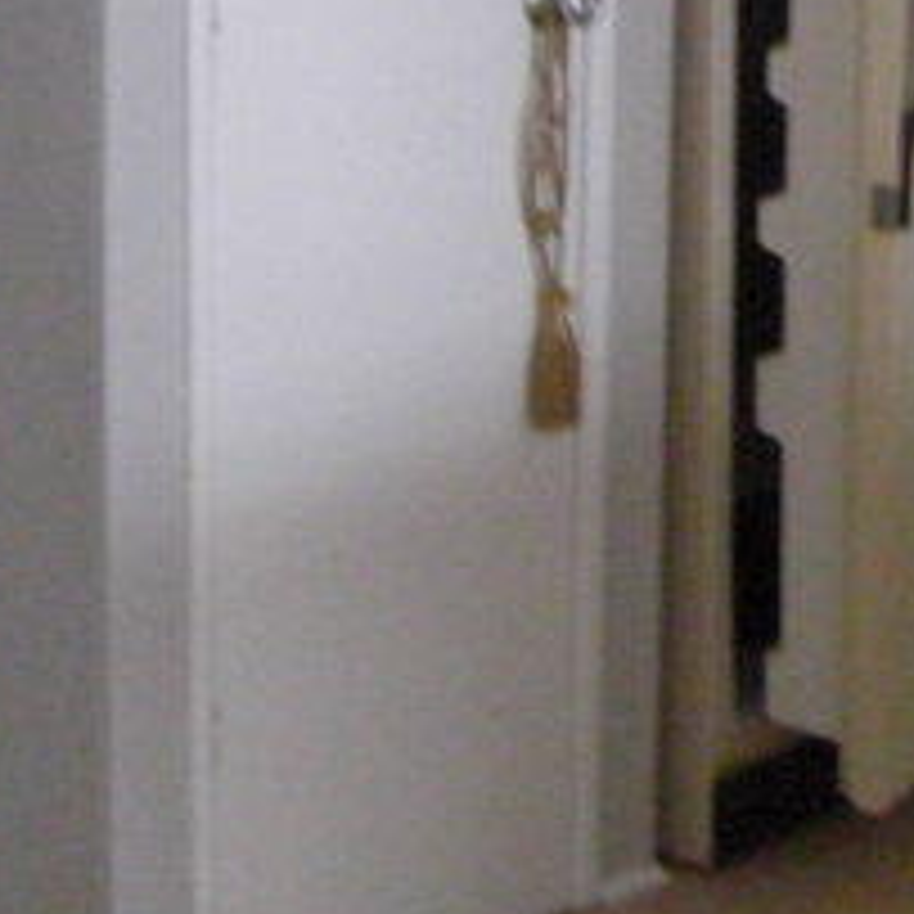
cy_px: -45
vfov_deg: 16.0
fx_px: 3167
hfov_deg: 15.7
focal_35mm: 106
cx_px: 1166
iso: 800
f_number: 2.7
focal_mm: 6.2
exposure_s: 1/60
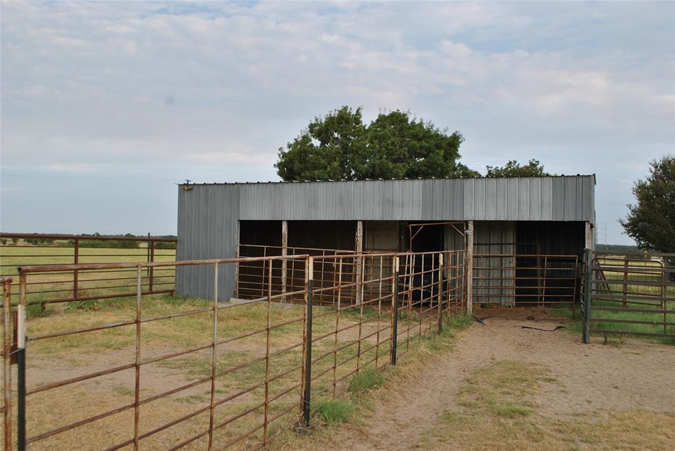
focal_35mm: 36
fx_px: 676
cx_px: 338
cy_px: 226
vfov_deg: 37.0
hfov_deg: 53.1
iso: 100
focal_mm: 24
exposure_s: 1/160
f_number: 6.3
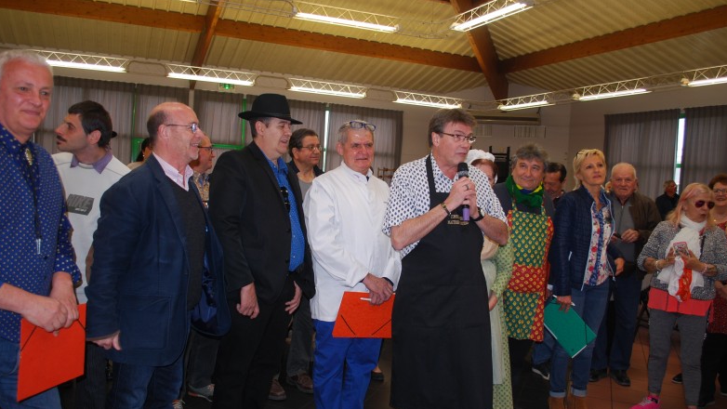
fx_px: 559
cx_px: 365
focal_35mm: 29
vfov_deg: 40.2
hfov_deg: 66.1
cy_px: 203
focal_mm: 18
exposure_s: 1/60
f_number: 3.5
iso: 200
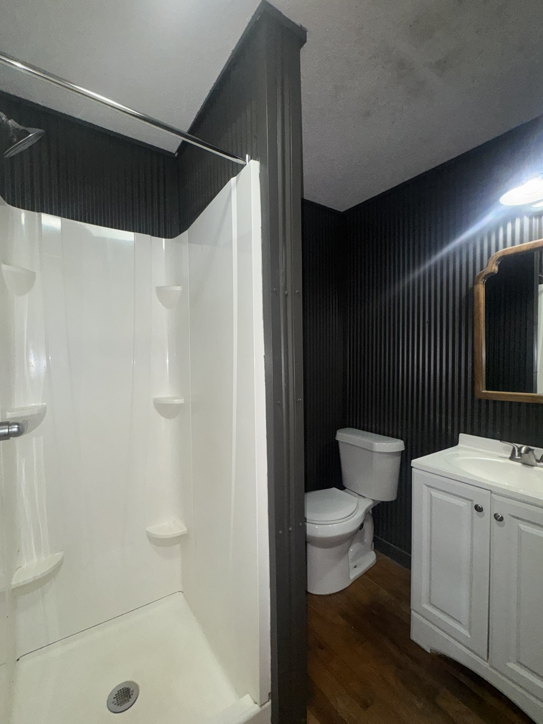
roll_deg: +0.9
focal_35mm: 15
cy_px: 371
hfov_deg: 81.7
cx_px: 256
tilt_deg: -2.3
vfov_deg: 98.1
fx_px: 314
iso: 125
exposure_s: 1/60
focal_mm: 2.22
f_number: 2.2
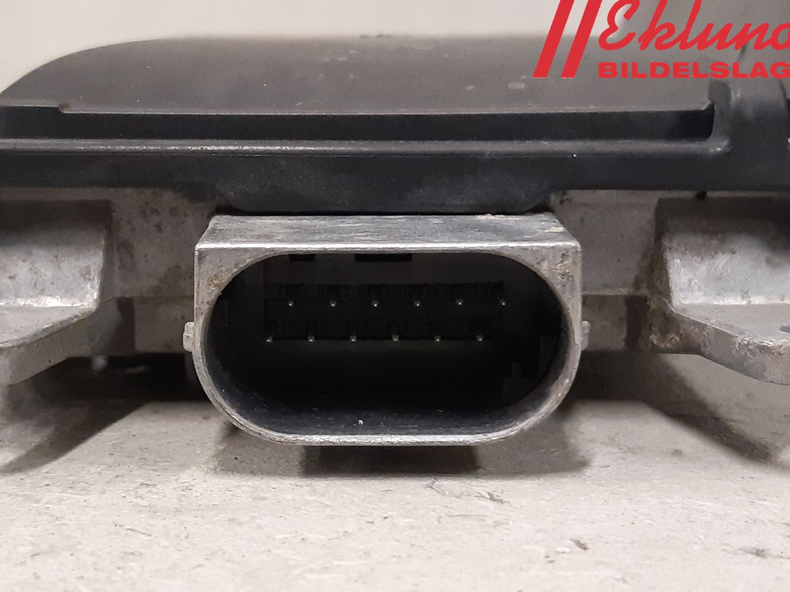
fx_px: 753
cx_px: 332
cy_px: 371
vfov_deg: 42.6
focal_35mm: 33
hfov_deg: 55.1
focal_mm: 3.93
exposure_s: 1/50
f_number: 1.7
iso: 320
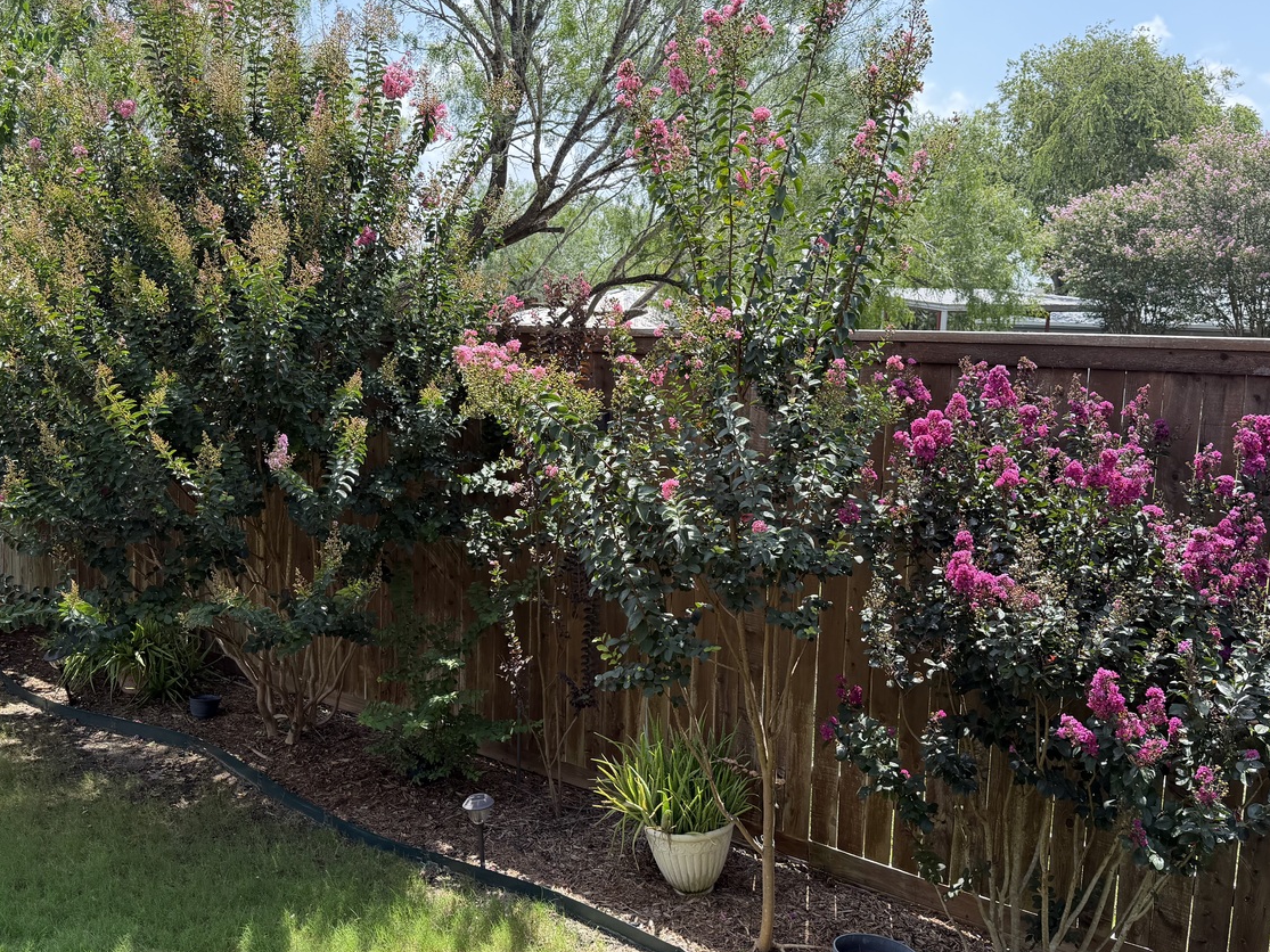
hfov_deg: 58.3
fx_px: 1137
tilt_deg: -8.8
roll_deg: -0.8
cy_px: 466
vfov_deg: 45.4
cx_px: 617
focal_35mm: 31
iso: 100
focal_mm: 6.76
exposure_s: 1/1437
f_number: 1.78
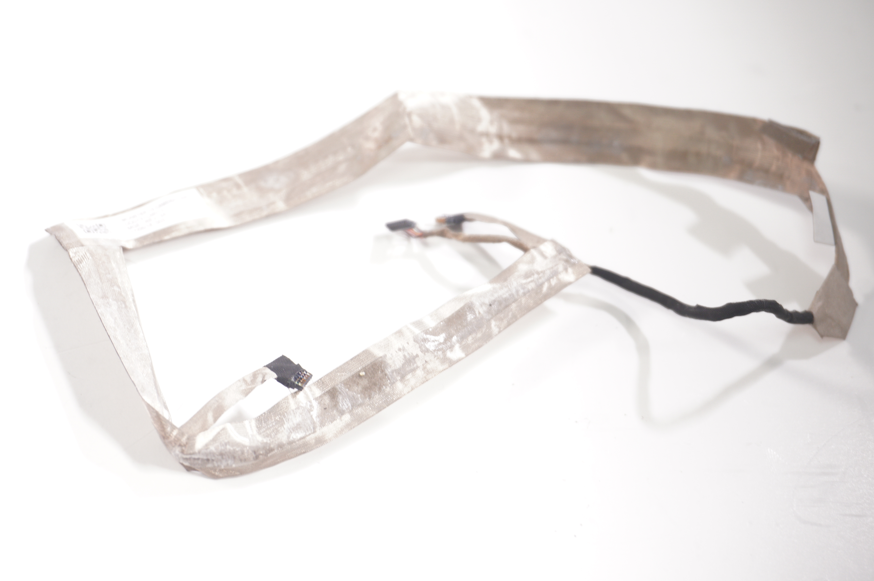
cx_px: 437
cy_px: 290
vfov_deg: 23.1
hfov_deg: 34.2
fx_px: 1419
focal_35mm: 58
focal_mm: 39
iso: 640
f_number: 5.6
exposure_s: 1/30
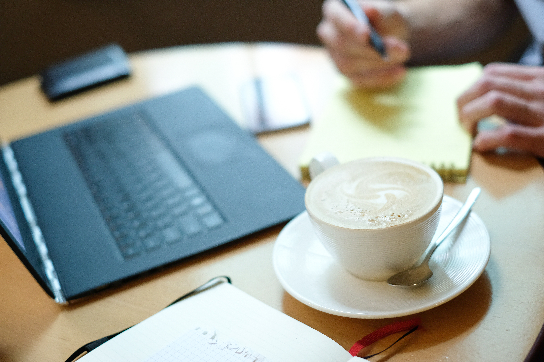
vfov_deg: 25.5
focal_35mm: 53
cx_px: 272
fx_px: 801
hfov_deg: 37.5
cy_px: 181
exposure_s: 1/125
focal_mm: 35
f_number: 1.8
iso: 1600
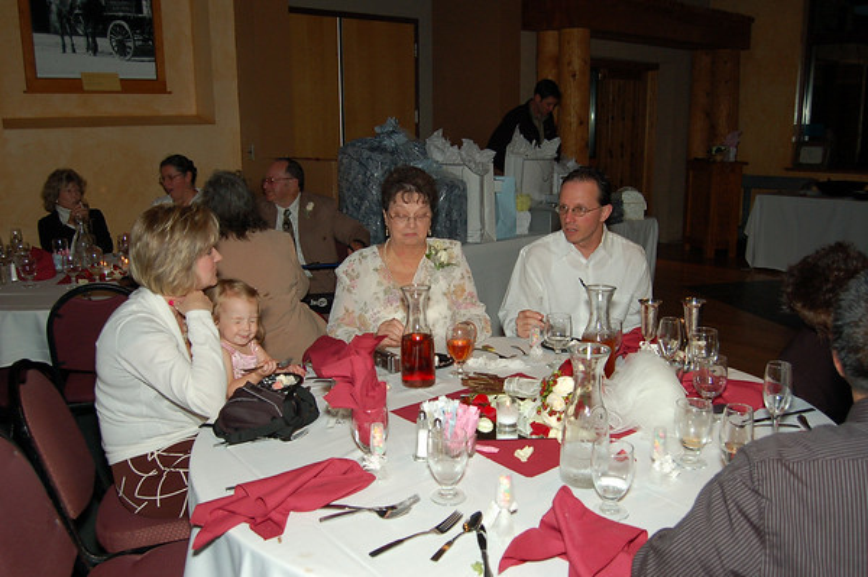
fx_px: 723
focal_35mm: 30
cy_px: 288
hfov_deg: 62.0
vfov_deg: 43.5
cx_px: 434
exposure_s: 1/60
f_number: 5
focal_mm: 20
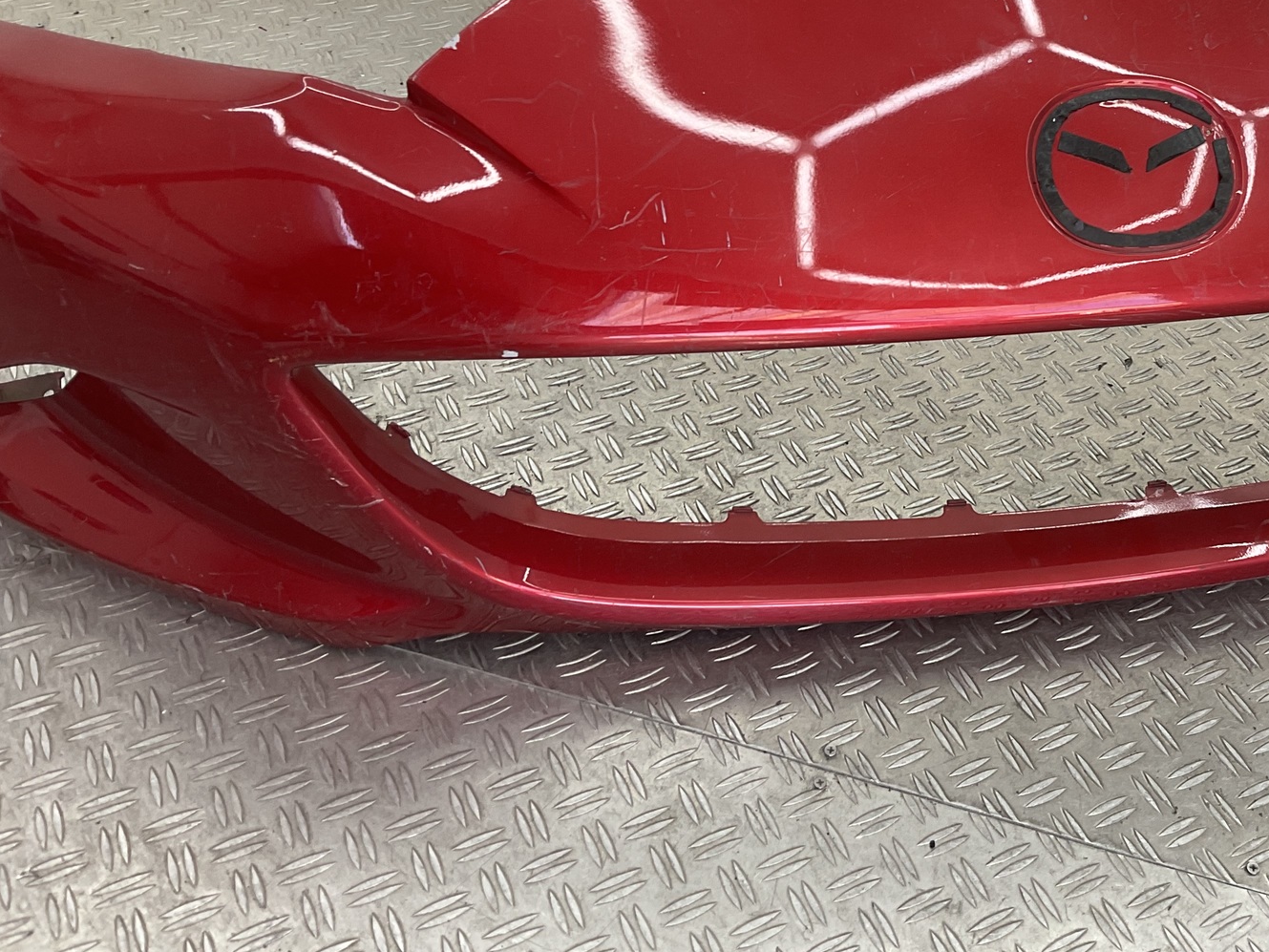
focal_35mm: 44
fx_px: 1613
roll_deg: -6.9
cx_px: 931
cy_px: 240
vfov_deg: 32.3
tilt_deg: -36.1
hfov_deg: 41.8
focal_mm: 3
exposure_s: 1/100
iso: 20
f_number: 1.8
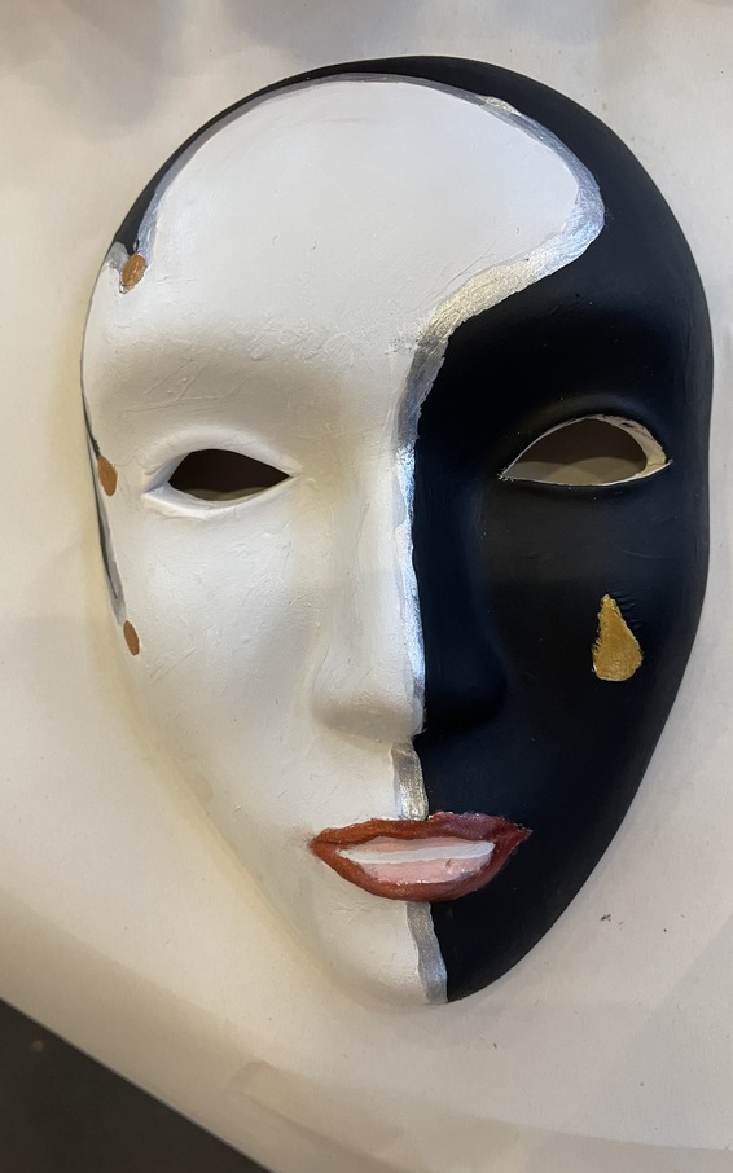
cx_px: 374
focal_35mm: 28
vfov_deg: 66.5
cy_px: 590
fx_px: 895
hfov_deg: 44.5
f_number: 1.6
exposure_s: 1/50
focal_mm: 4.2
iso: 200
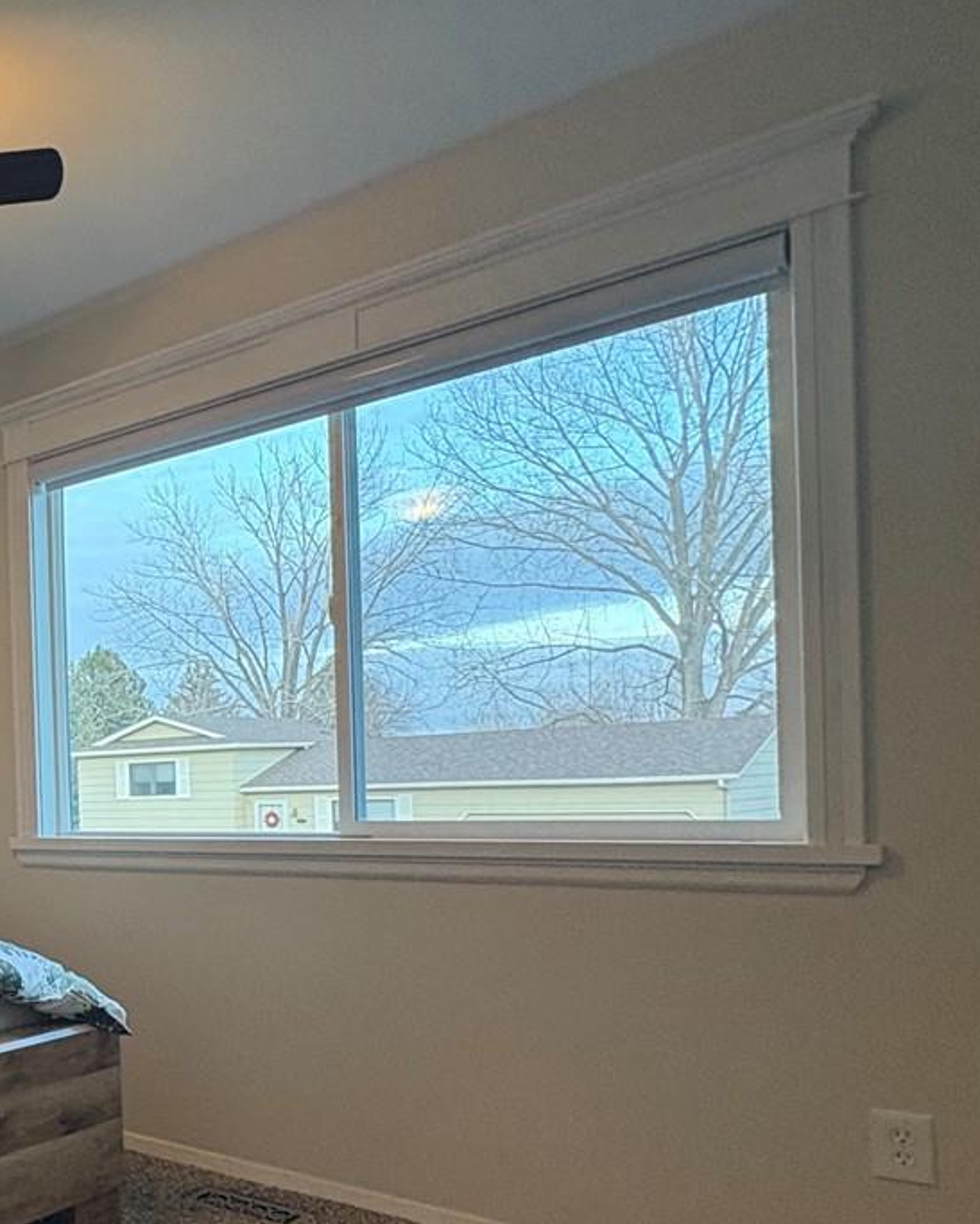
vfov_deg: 54.6
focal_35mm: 32
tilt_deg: -0.2
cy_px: 808
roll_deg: +1.9
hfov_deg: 34.9
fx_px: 1159
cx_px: -233
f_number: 2.2
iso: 400
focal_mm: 2.22
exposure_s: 1/120
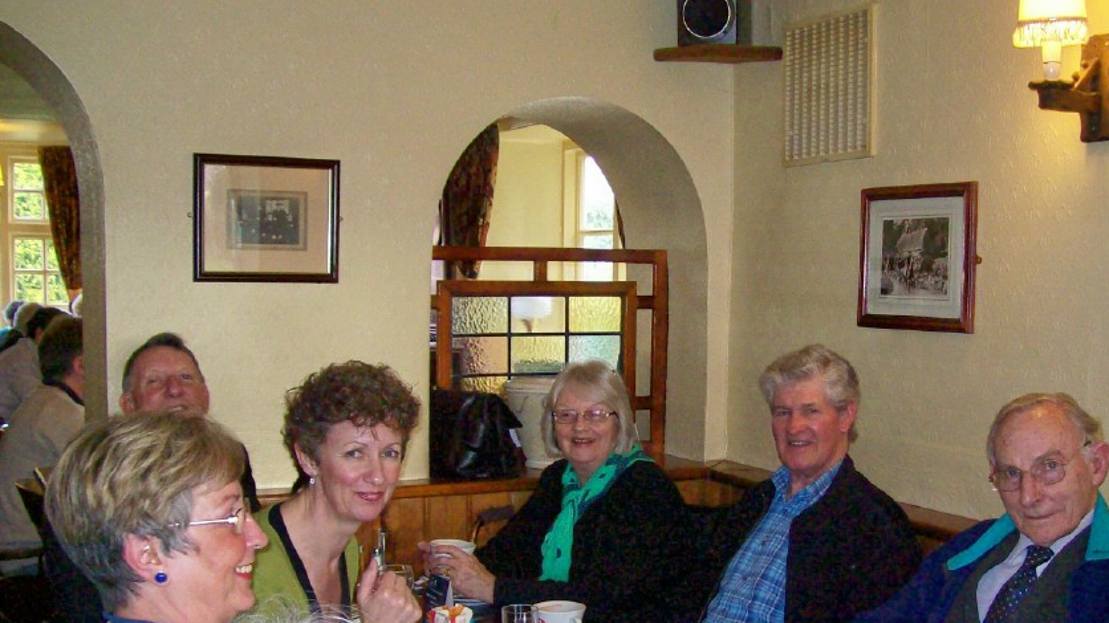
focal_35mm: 48
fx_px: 1411
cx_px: 670
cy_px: 417
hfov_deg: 42.7
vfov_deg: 24.8
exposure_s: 1/64
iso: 200
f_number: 2.7
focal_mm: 6
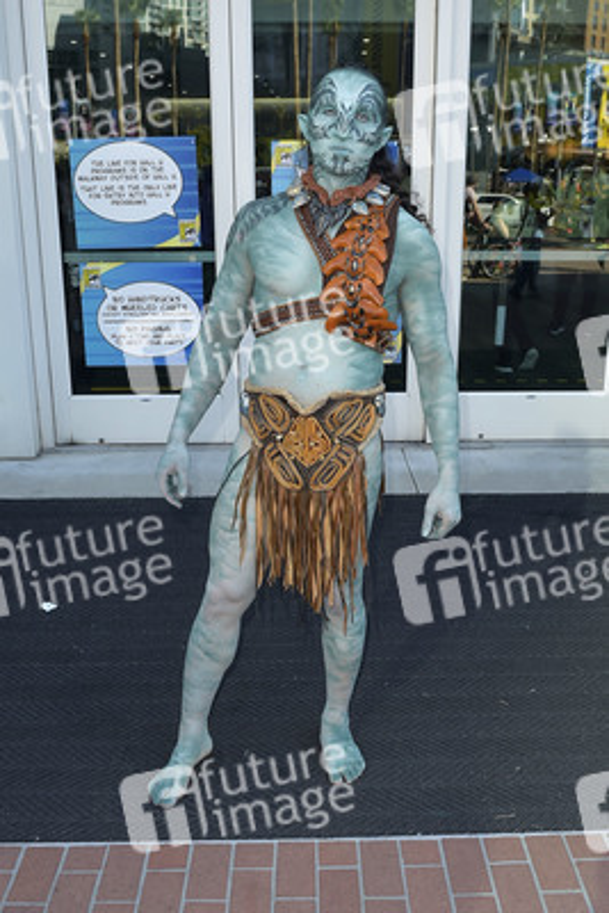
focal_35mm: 24
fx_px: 608
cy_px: 456
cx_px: 304
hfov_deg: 53.2
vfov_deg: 73.7
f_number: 6.3
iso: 200
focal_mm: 24
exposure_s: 1/250
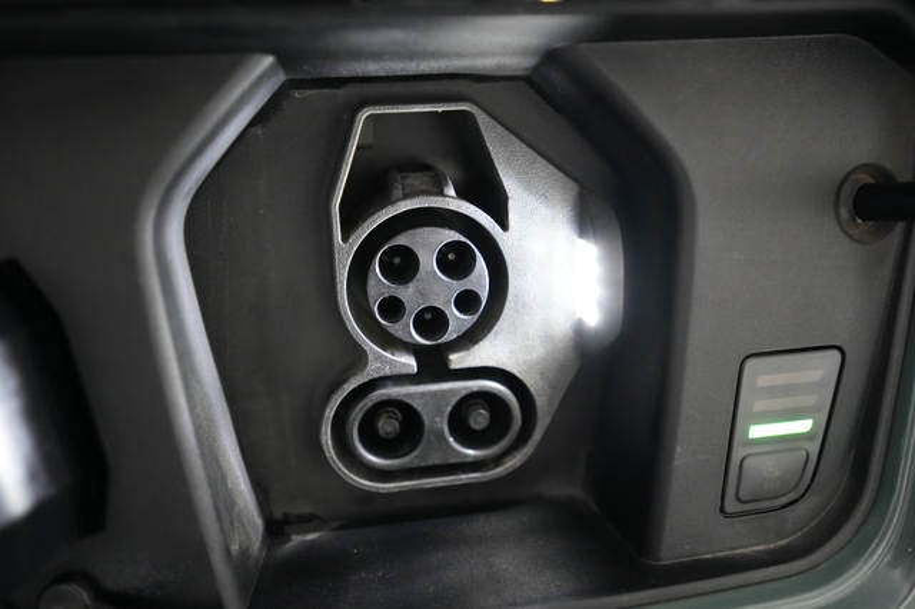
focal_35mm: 28
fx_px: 711
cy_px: 304
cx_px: 458
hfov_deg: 65.5
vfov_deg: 46.4
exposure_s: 1/160
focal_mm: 28
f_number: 2.8
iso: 6400
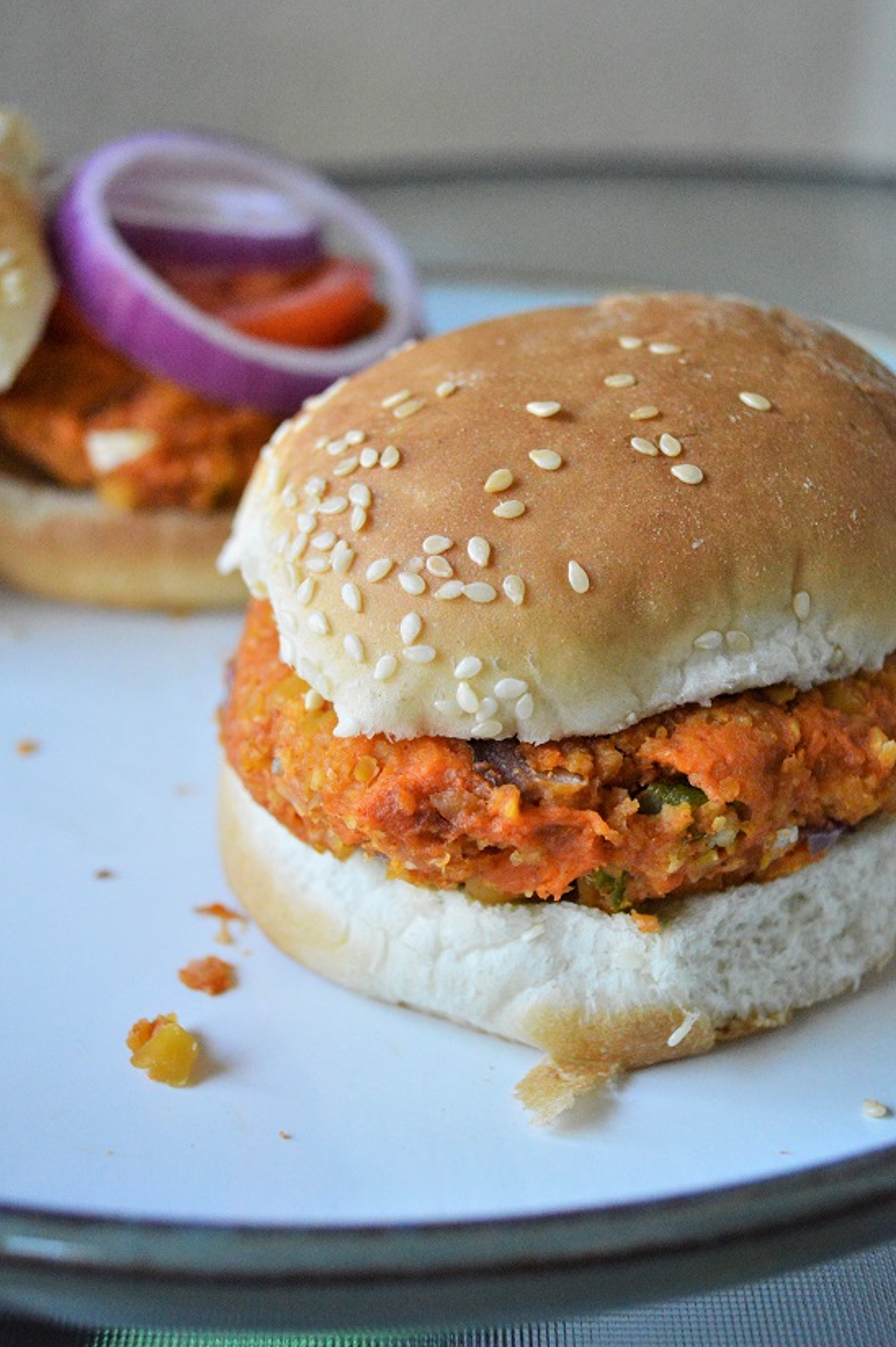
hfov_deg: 29.2
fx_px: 1720
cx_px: 461
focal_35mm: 46
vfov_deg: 42.8
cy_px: 662
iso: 3200
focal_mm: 28
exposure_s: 1/500
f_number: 4.5
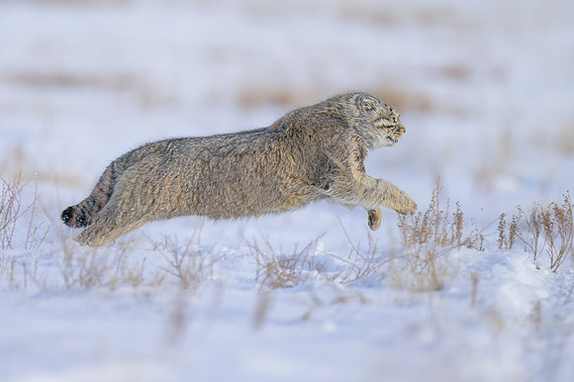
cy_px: 122
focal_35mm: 601
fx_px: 9584
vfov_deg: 2.3
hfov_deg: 3.4
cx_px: 142
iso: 320
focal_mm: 400
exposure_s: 1/2500
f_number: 5.6
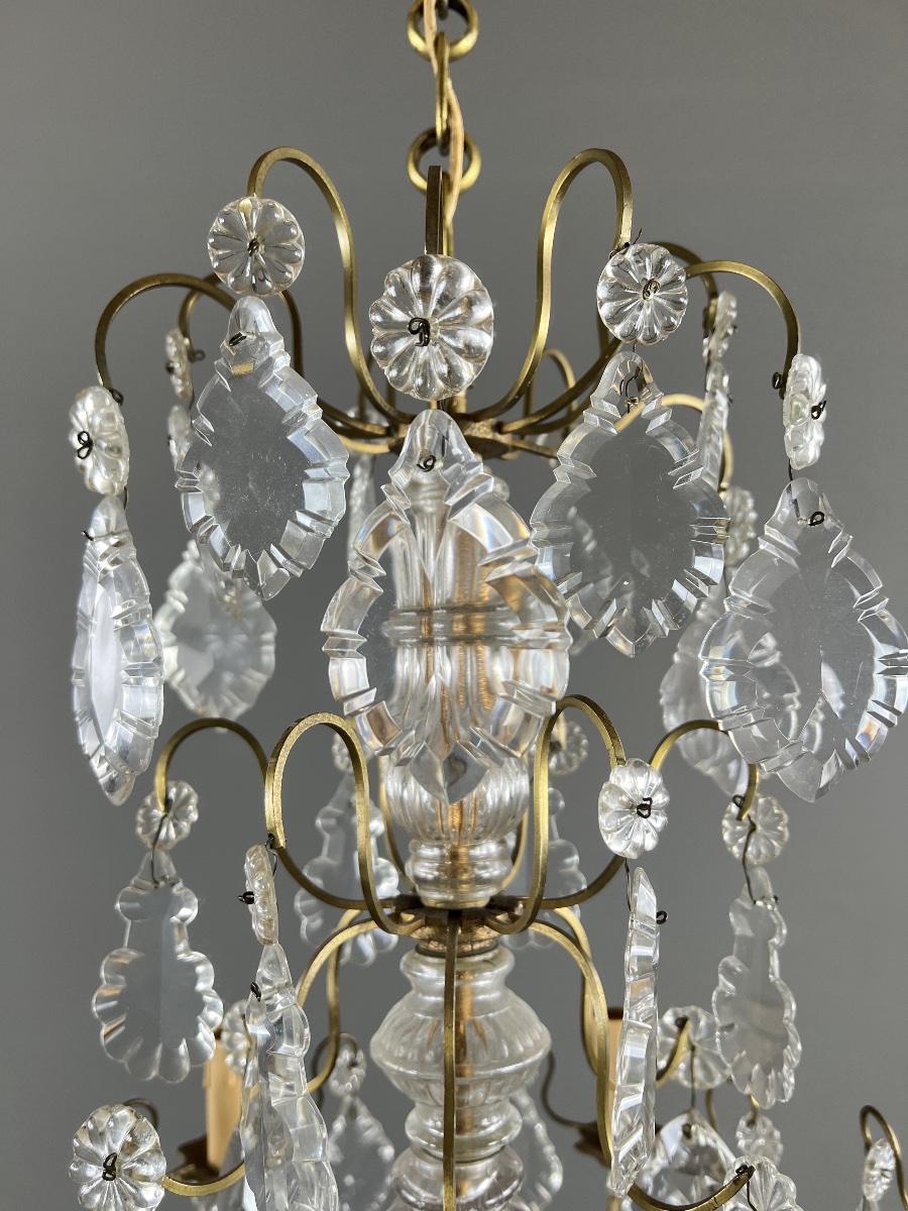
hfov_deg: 53.1
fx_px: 909
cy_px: 606
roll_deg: +0.4
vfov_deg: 67.3
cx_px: 454
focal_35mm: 26
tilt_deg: +3.7
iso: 64
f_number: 1.5
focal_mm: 5.7
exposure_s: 1/100
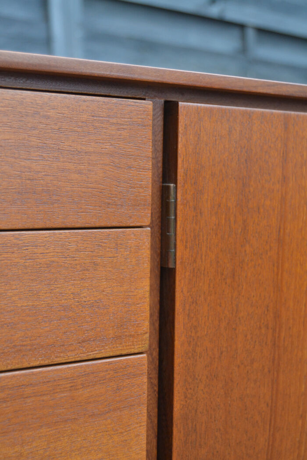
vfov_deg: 33.4
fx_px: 767
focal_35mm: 60
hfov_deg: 22.6
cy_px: 230
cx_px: 154
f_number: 5
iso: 1600
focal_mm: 40
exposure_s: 1/200
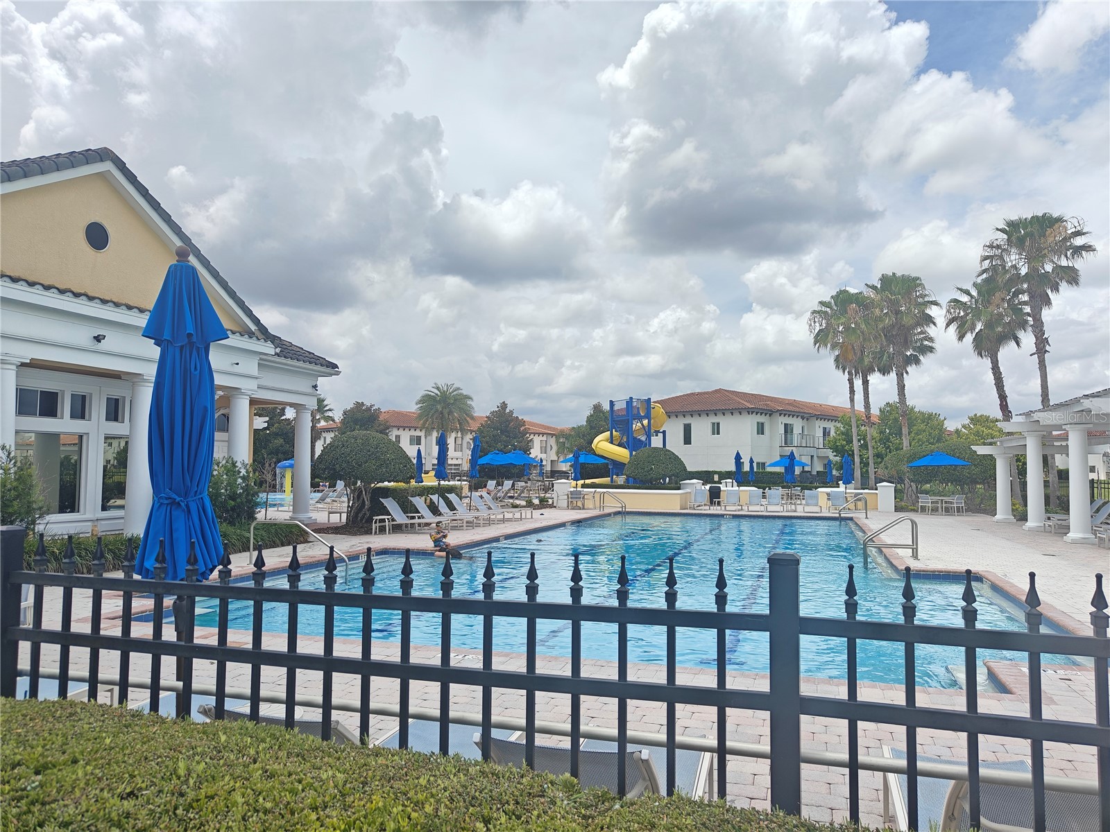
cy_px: 416
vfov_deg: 56.8
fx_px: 770
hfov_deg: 71.6
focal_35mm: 24
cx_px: 555
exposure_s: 1/5728
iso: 64
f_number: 1.8
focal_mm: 5.59
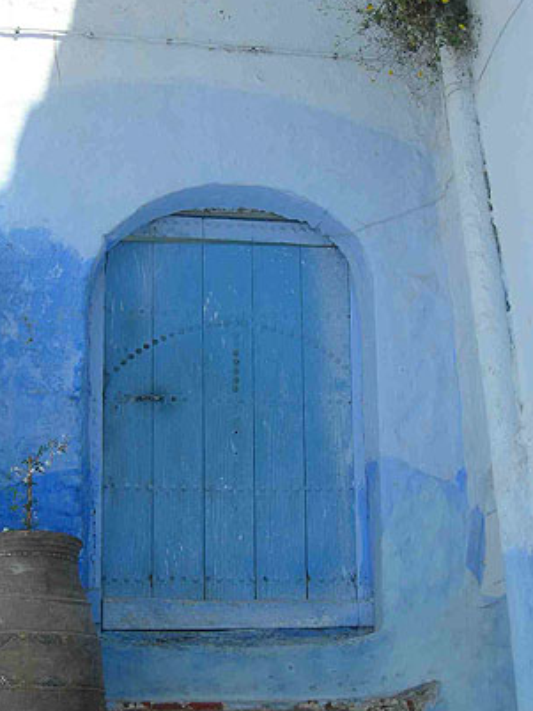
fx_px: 1356
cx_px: 243
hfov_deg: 22.2
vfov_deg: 29.4
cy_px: 356
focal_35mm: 66
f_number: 5.4
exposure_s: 1/219
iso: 50
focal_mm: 10.6
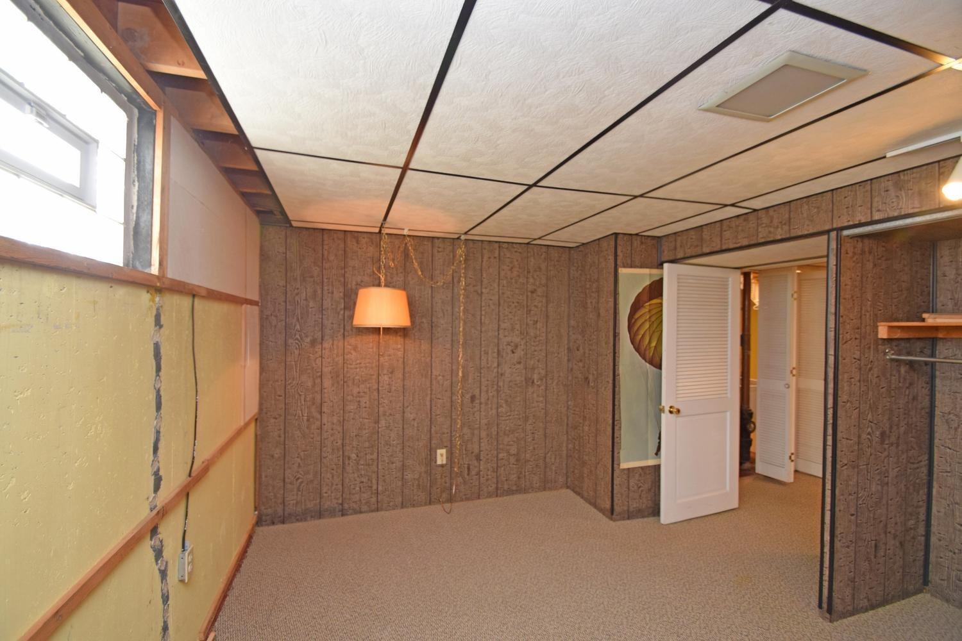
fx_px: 401
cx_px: 481
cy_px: 320
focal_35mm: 15
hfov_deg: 100.4
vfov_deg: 77.3
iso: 800
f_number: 5
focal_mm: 10
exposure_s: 1/100
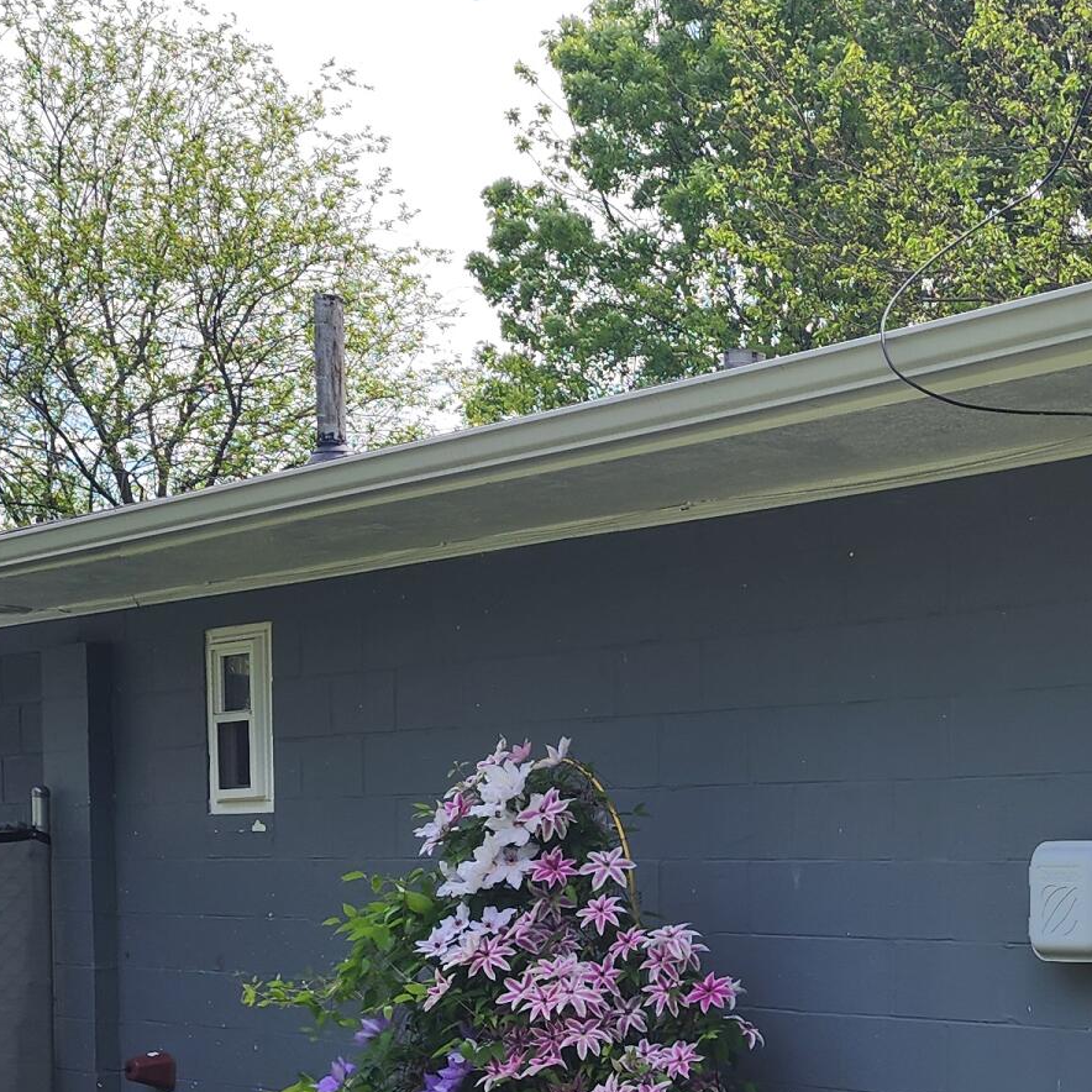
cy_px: 1124
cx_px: 1070
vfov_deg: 23.8
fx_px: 2463
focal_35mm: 69
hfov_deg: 24.0
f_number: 1.8
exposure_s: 1/548
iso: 12
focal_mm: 6.4
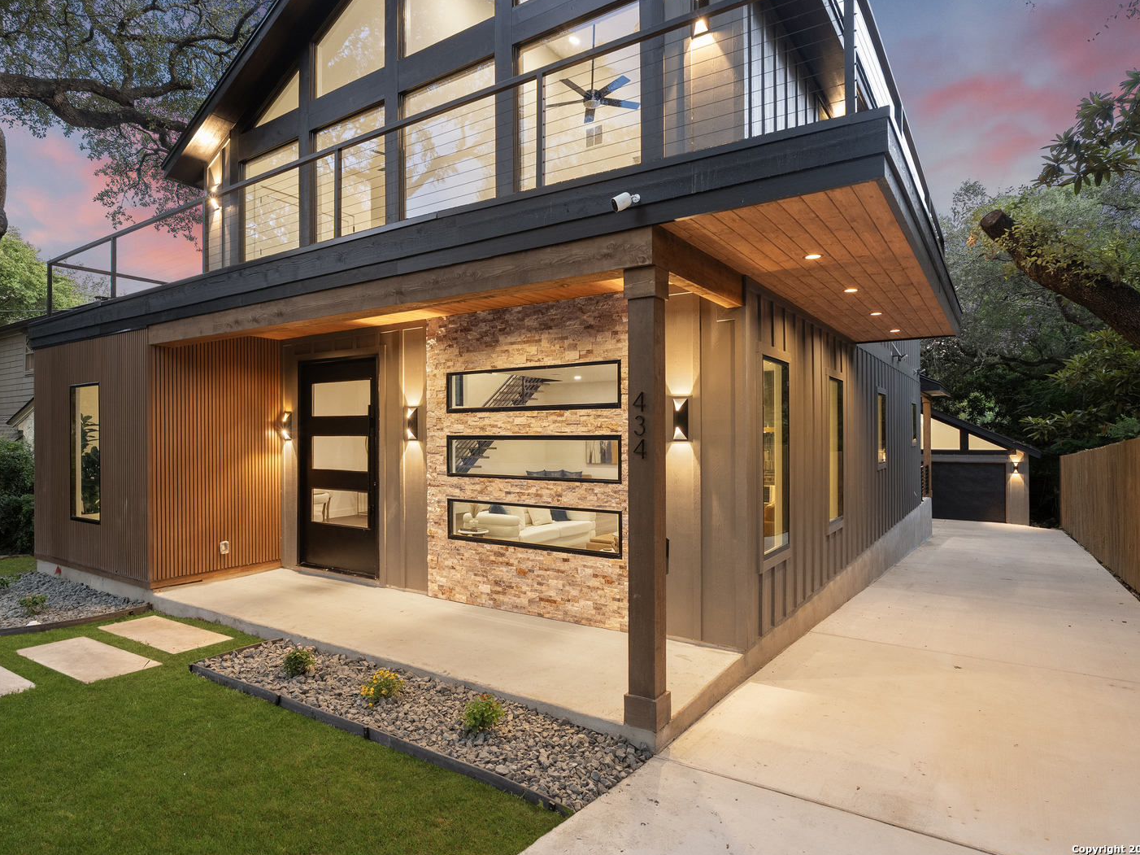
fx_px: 677
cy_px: 430
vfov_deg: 64.5
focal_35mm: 21
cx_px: 499
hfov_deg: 79.8
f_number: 8
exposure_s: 1/1.67
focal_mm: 18.5
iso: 800
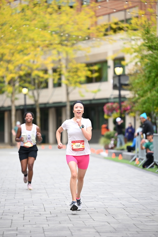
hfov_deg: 9.2
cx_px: 79
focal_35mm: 150
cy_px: 118
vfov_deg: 13.7
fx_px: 987
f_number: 2.8
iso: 640
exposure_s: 1/1600
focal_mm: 150
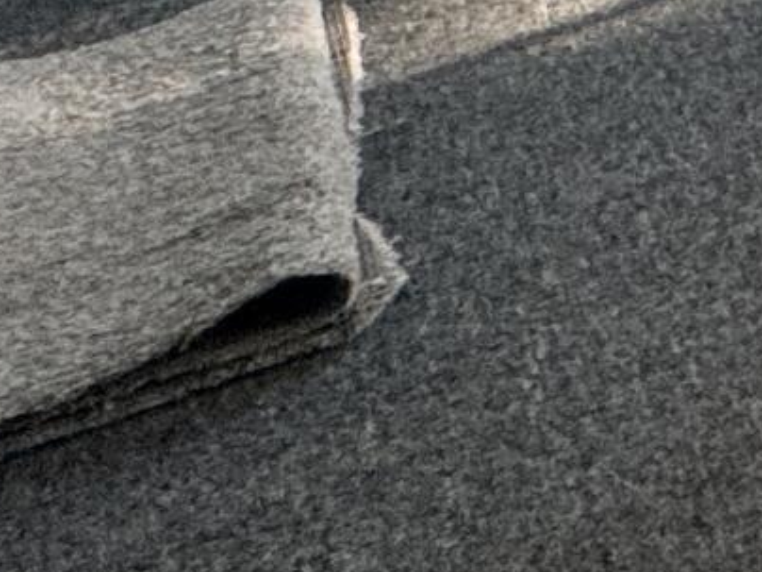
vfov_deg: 11.7
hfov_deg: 11.2
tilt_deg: -9.8
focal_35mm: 104
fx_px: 2289
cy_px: -780
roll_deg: +1.0
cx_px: 2318
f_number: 2.2
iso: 125
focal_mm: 2.22
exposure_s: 1/120
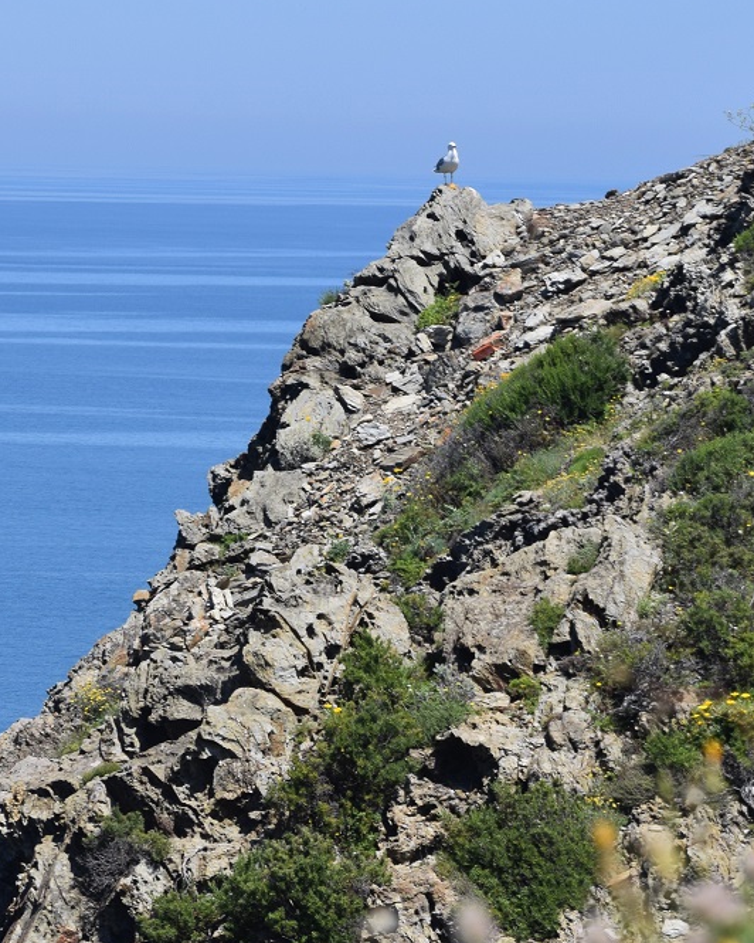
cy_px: 546
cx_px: 221
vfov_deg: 7.2
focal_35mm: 270
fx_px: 7533
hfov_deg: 5.7
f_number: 9
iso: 200
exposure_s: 1/320
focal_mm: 85
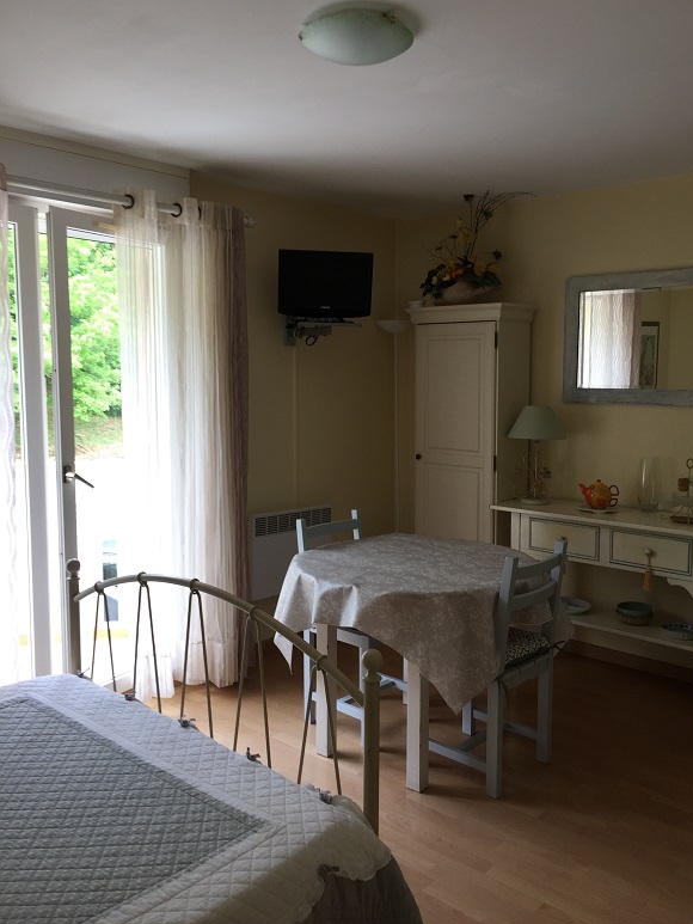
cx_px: 357
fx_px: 801
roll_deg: +0.3
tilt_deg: -4.9
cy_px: 449
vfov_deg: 59.9
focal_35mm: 30
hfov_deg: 46.8
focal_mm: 4.15
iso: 32
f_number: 2.2
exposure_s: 1/50
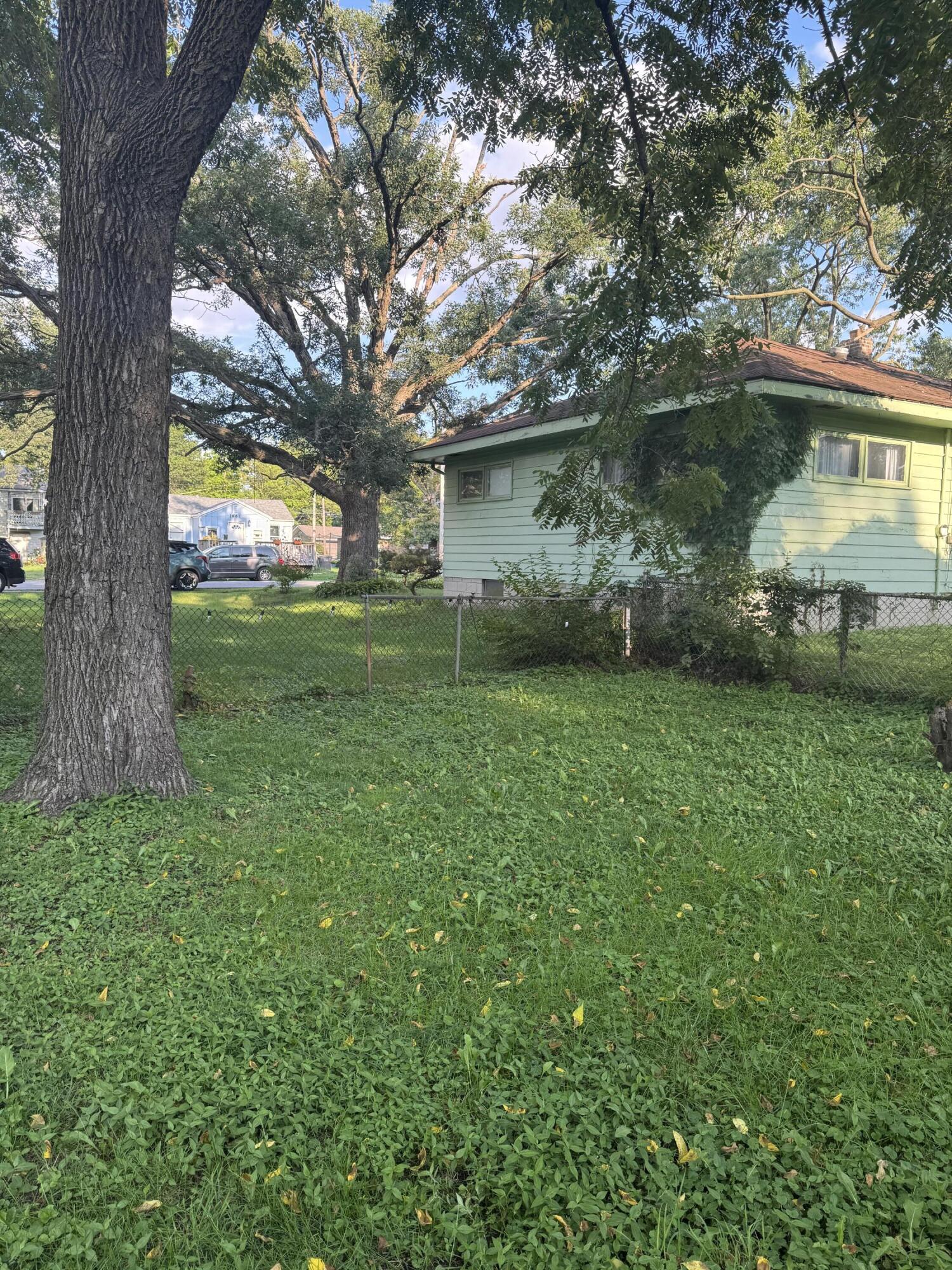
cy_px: 635
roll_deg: -1.3
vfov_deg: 71.6
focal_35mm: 24
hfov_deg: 56.8
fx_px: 880
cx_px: 476
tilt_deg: -5.6
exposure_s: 1/289
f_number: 1.78
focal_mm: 6.76
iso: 80
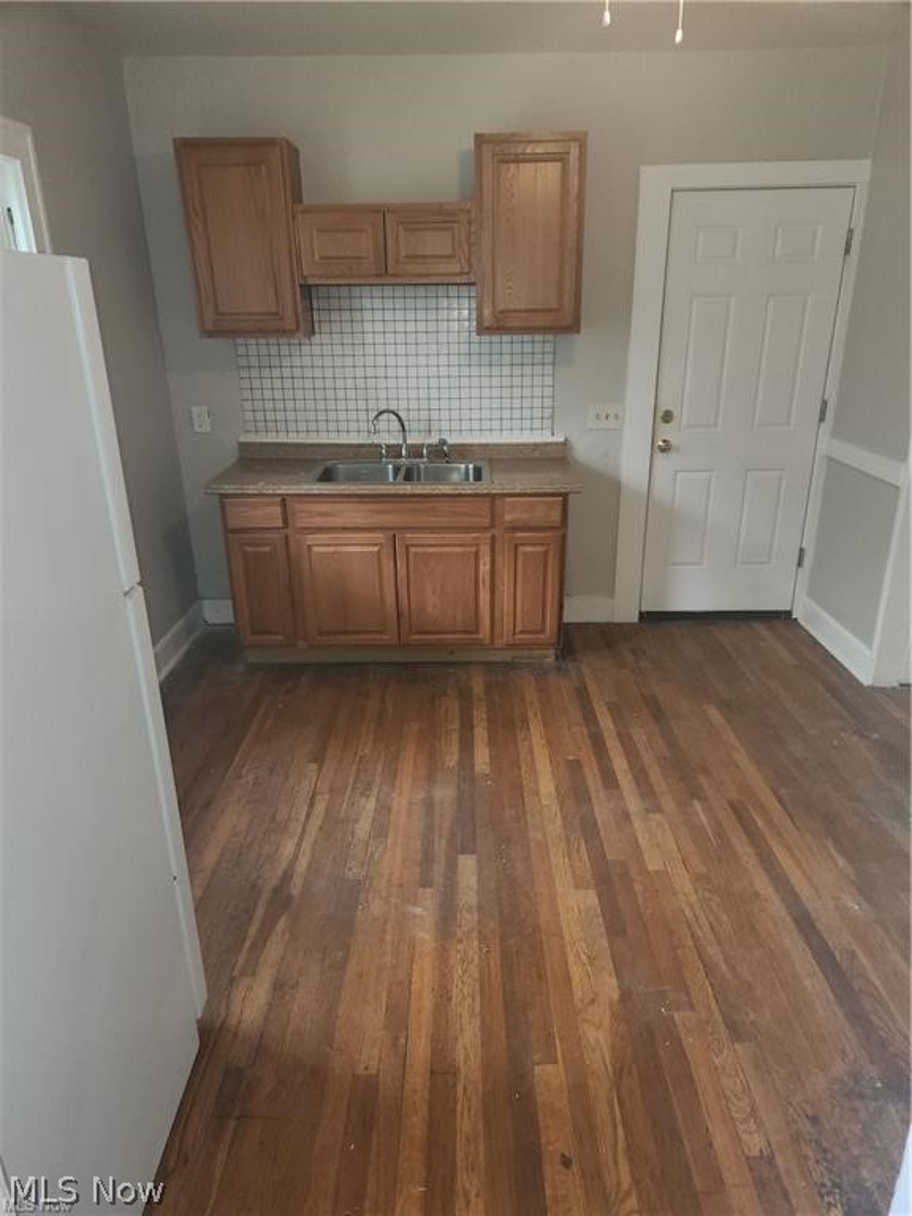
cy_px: 608
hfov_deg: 58.9
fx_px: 808
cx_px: 456
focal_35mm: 23
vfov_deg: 73.9
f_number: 1.8
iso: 125
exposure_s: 1/24
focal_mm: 5.4
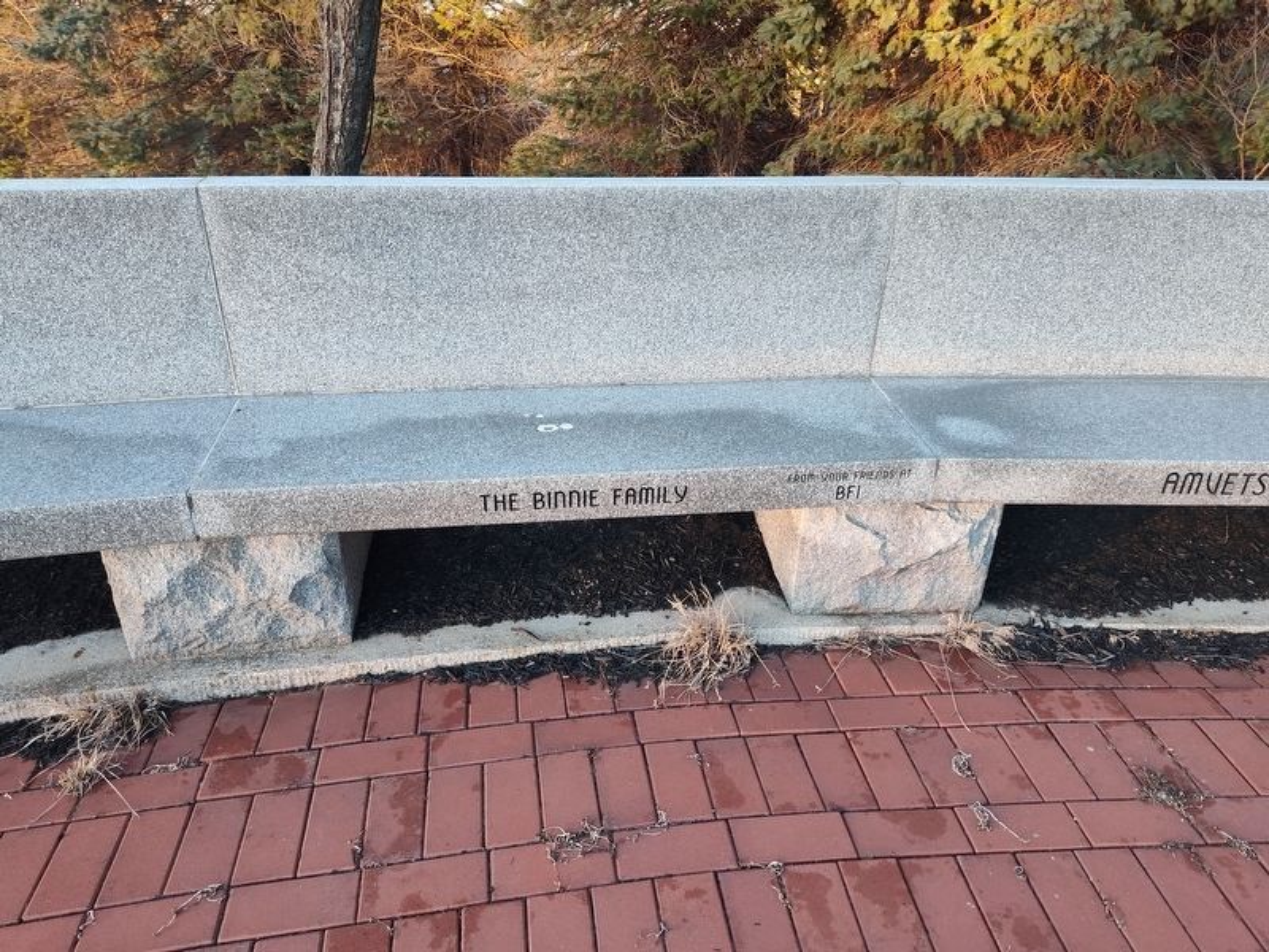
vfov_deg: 58.9
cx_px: 634
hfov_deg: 73.9
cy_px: 476
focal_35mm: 23
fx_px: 843
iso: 366
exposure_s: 1/120
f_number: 1.8
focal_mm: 5.56
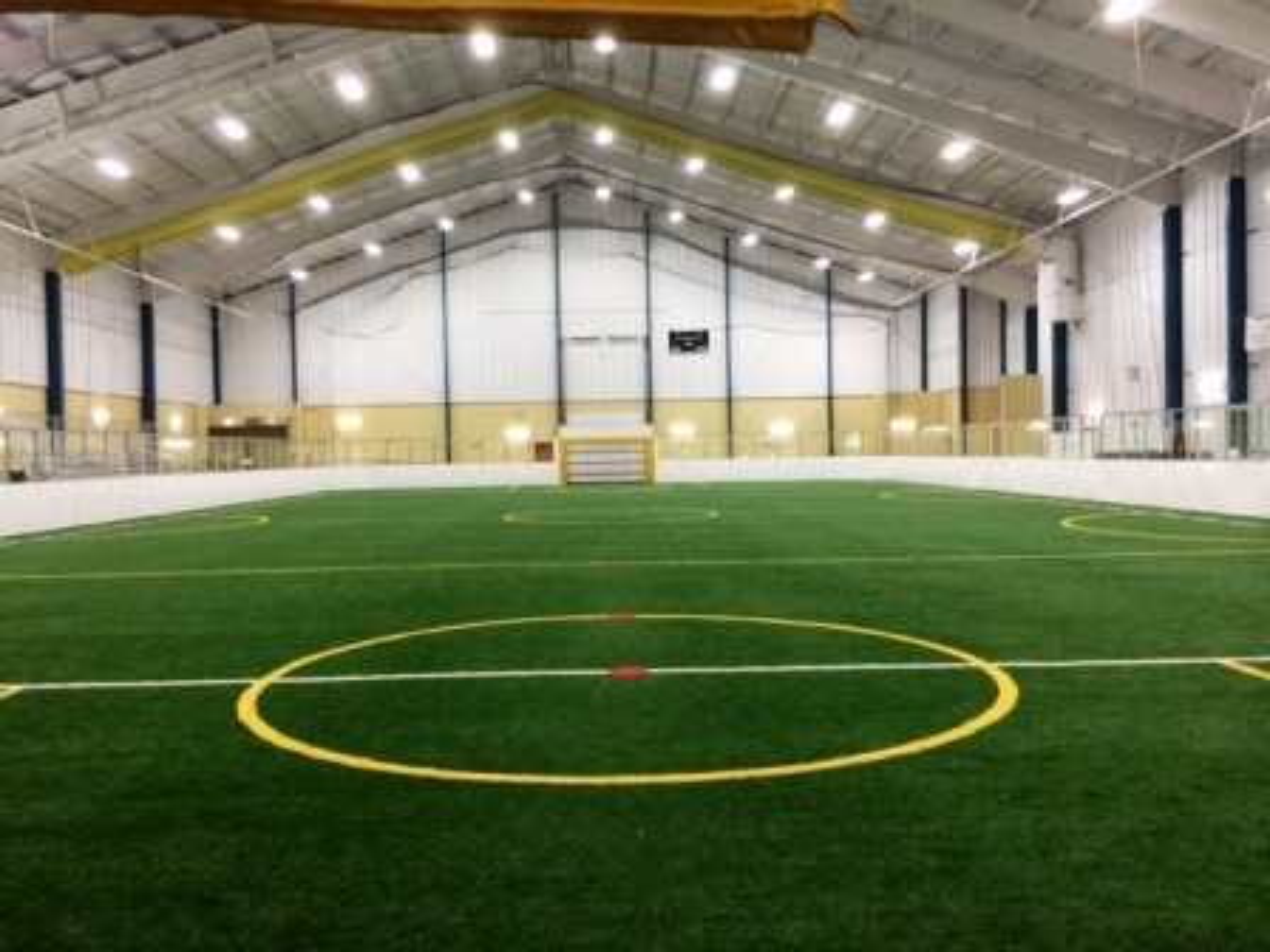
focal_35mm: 30
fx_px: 1101
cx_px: 635
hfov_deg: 60.0
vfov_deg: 46.8
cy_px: 476
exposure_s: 1/30
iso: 125
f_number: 2.2
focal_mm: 4.12
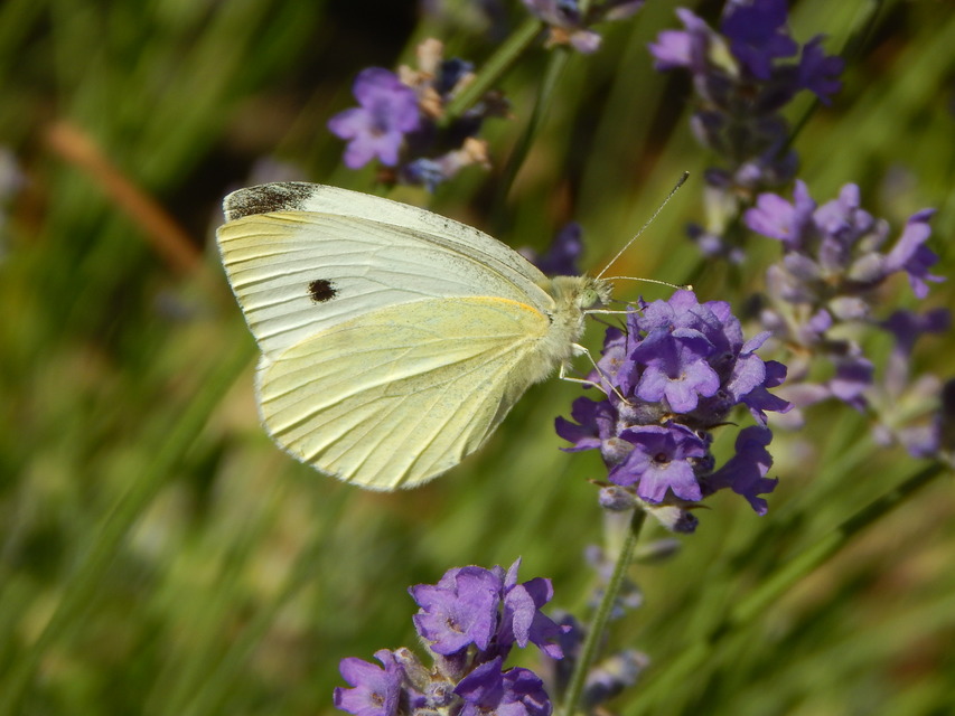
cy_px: 358
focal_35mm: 207
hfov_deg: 9.6
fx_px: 5712
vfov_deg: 7.2
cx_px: 478
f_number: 5.4
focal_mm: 37.1
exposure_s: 1/1000
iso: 125
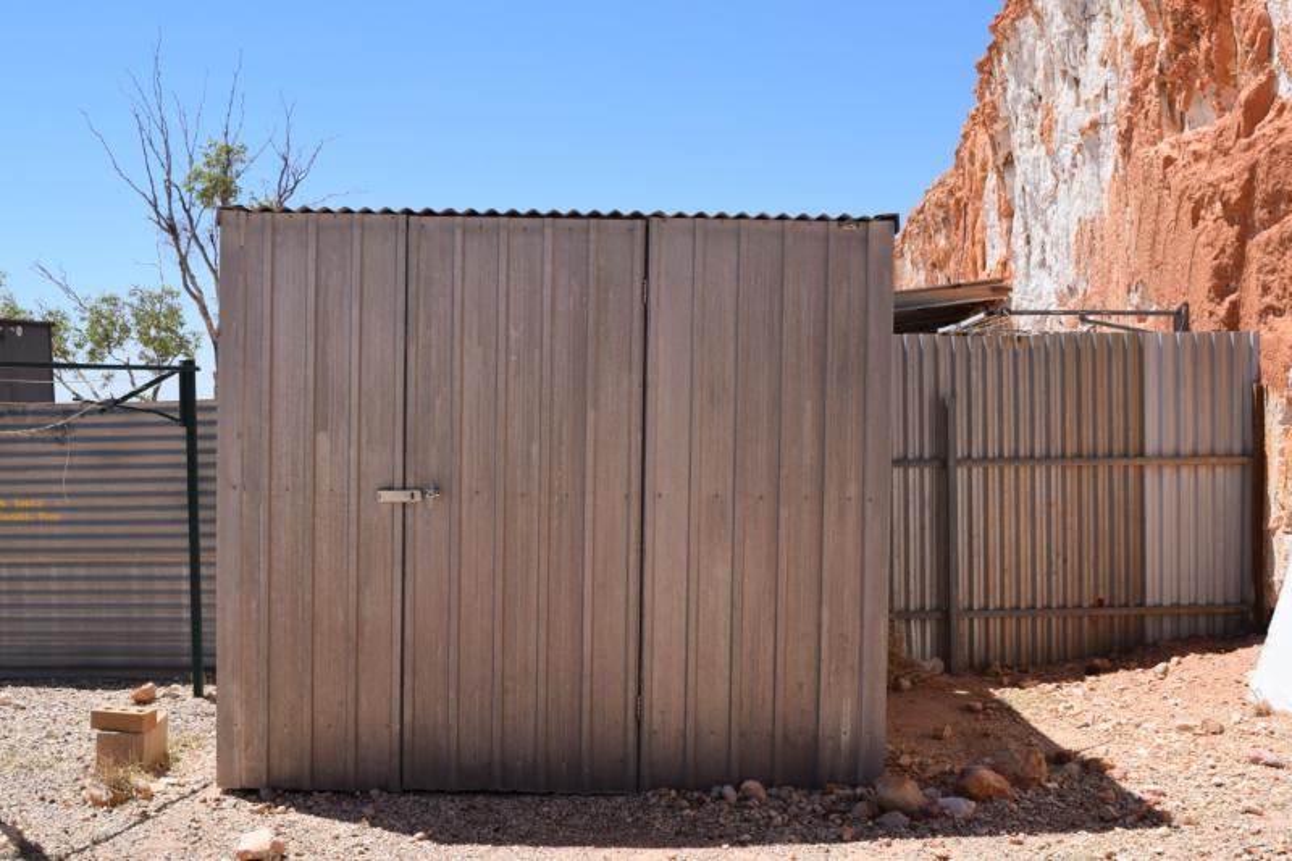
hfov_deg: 47.9
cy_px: 430
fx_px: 1453
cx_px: 646
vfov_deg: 33.0
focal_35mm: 40
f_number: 10
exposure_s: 1/400
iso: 200
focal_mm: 27
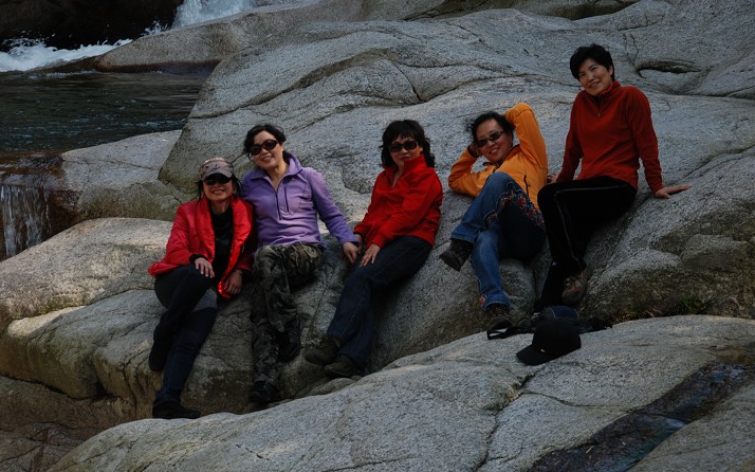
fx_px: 2860
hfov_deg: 15.0
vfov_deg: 9.4
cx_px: 375
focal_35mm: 139
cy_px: 230
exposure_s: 1/100
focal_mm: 90
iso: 100
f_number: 8
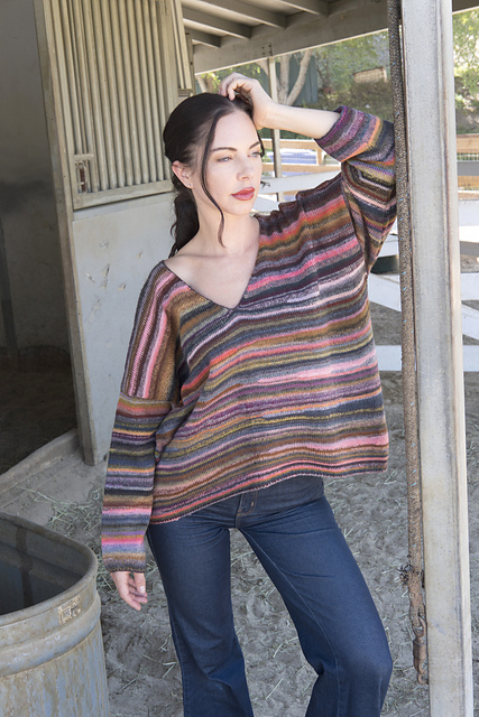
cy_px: 358
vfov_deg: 37.5
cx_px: 240
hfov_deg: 25.5
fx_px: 1057
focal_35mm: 53
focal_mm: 35
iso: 800
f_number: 8
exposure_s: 1/125
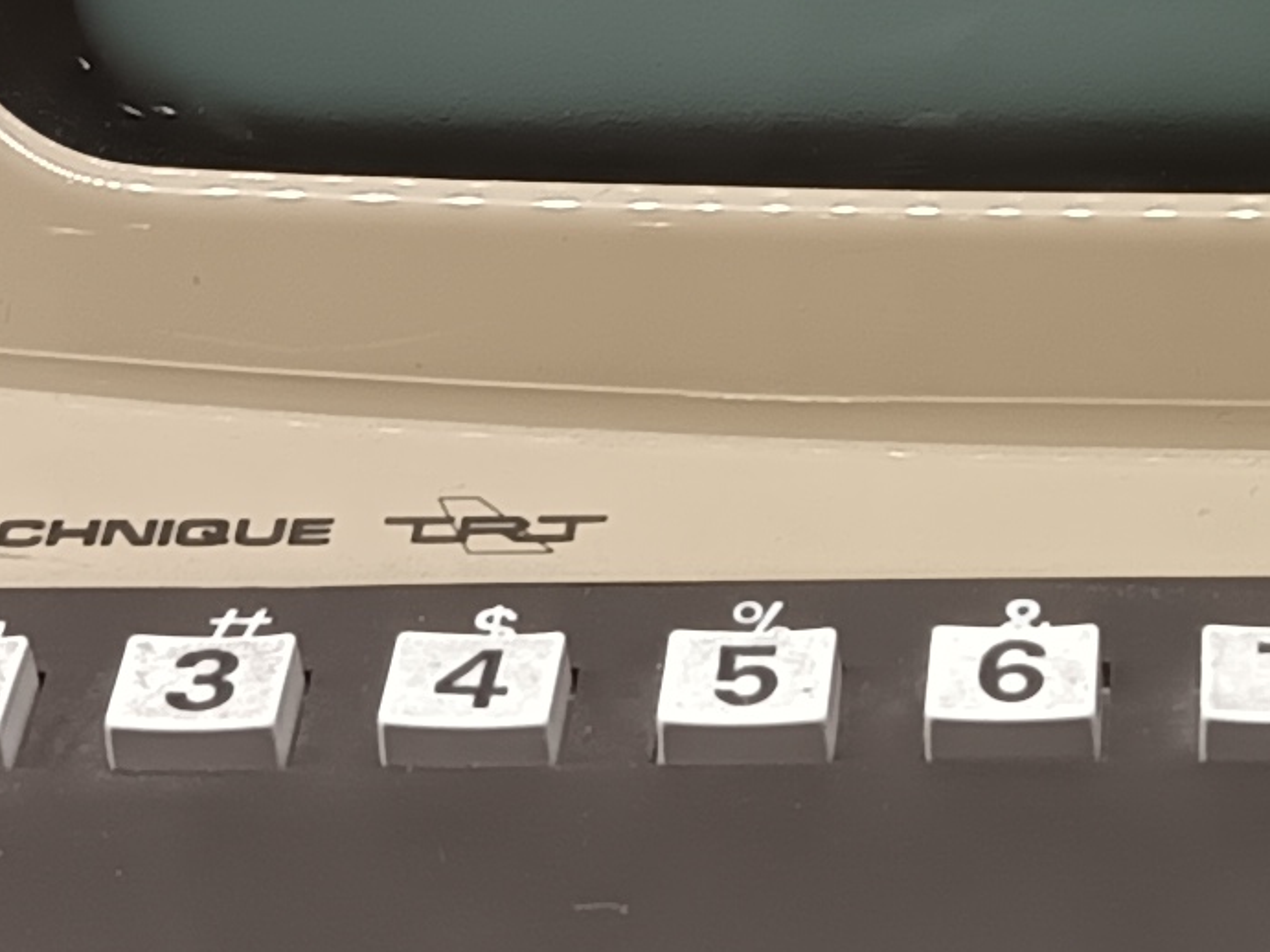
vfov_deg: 10.5
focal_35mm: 139
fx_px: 5099
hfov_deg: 14.1
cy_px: -97
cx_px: 1158
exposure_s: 1/33.3
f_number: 1.75
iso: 851
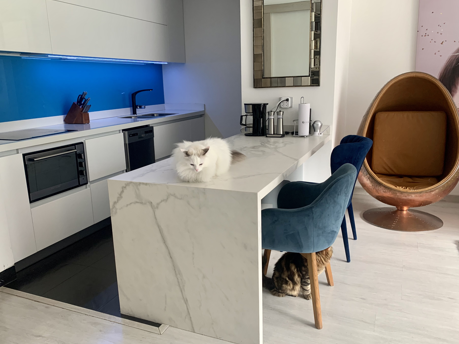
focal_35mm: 29
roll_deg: +1.7
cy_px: 179
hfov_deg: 61.6
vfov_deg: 48.2
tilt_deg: -12.9
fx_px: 385
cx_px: 219
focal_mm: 4.25
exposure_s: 1/89
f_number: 1.8
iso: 100
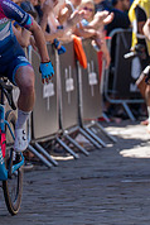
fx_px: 4067
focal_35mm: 652
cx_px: 5
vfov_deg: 3.2
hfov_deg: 2.1
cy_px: 17
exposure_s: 1/1600
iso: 100
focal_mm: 200
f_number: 4
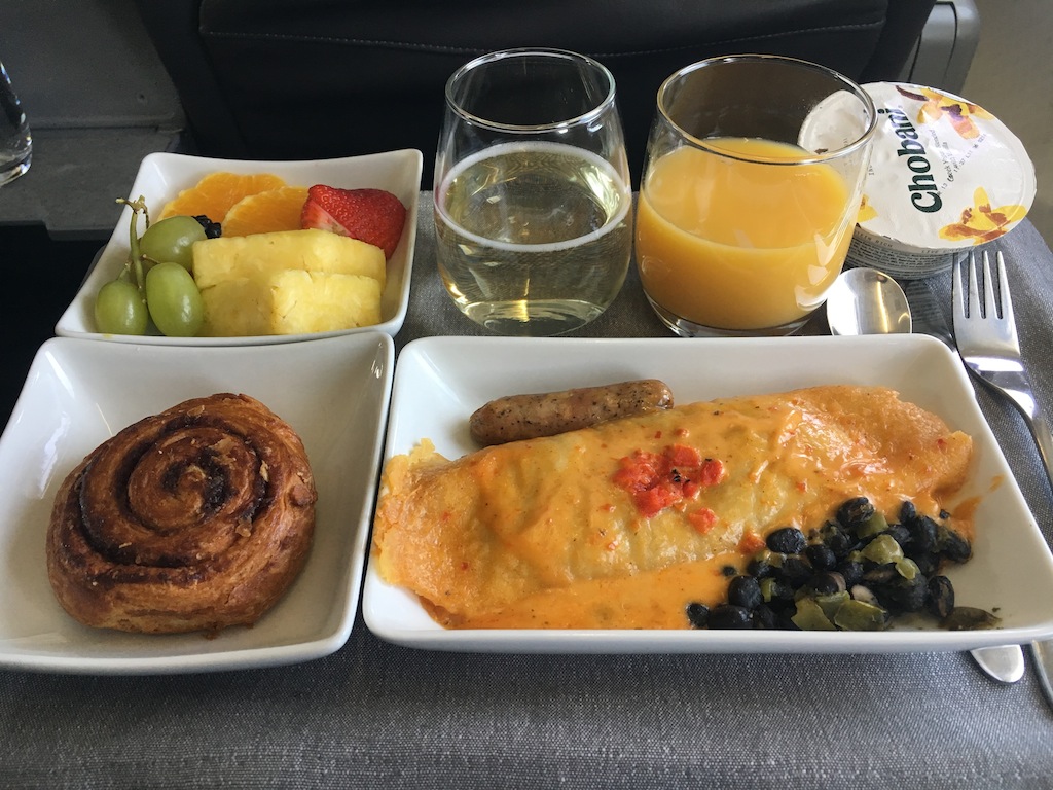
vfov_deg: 48.2
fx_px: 882
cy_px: 395
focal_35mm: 29
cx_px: 526
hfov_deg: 61.7
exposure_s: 1/30
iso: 40
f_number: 2.2
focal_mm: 4.15
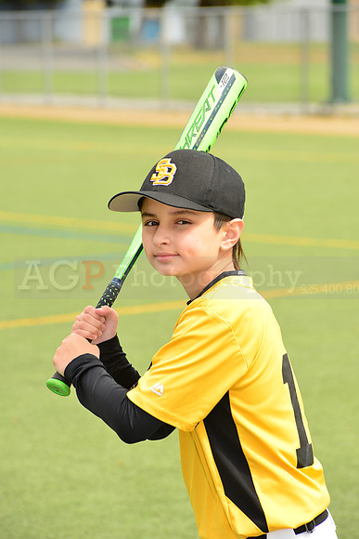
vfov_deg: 12.8
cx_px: 180
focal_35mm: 160
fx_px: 2392
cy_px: 270
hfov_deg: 8.6
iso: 200
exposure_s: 1/250
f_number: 9
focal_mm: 160
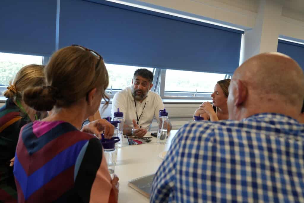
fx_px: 253
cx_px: 152
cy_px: 102
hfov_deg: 61.9
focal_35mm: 30
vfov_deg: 43.6
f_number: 5.6
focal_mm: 30
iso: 200
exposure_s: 1/30
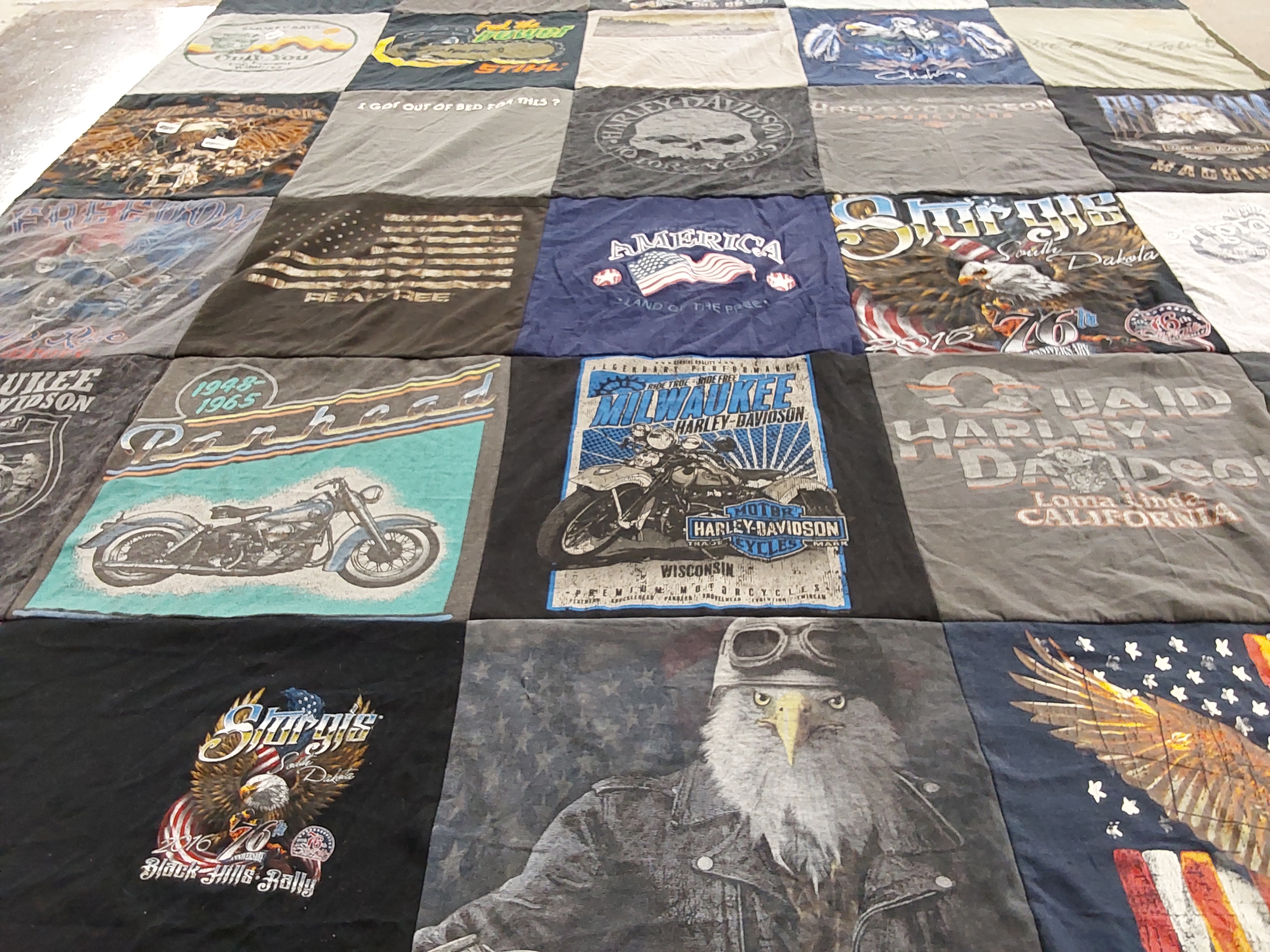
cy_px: 476
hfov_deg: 63.4
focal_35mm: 28
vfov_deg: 49.7
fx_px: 1027
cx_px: 635
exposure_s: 1/60
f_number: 1.9
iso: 320
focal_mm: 2.91
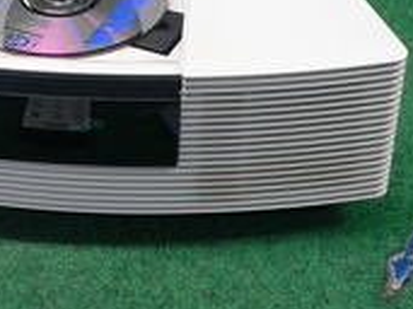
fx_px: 1192
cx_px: 14
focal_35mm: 100
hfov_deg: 19.2
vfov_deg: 14.5
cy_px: -23
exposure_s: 1/20
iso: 200
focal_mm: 7.4
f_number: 2.8
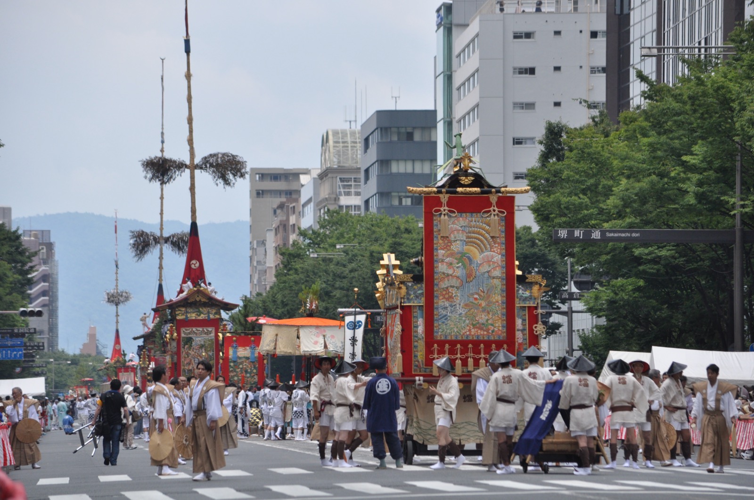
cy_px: 250
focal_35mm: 225
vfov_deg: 6.1
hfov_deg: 9.2
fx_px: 4706
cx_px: 377
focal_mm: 150
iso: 640
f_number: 5.6
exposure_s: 1/4000
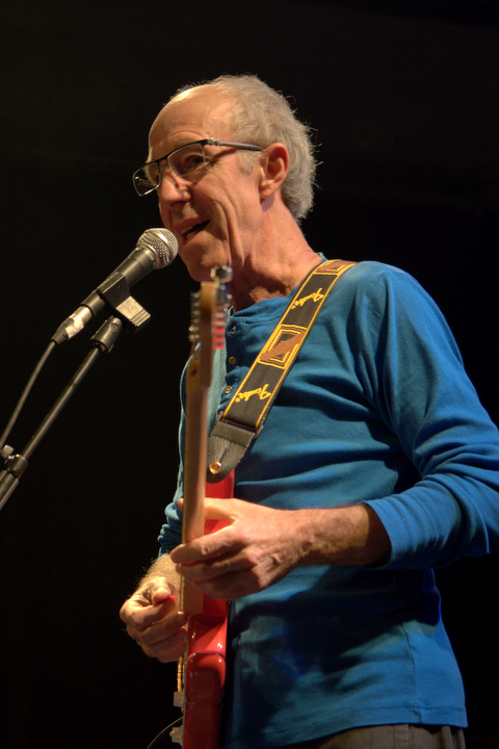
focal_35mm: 75
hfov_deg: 18.2
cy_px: 374
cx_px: 250
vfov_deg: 27.0
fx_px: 1559
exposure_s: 1/60
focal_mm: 50
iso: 200
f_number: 2.8
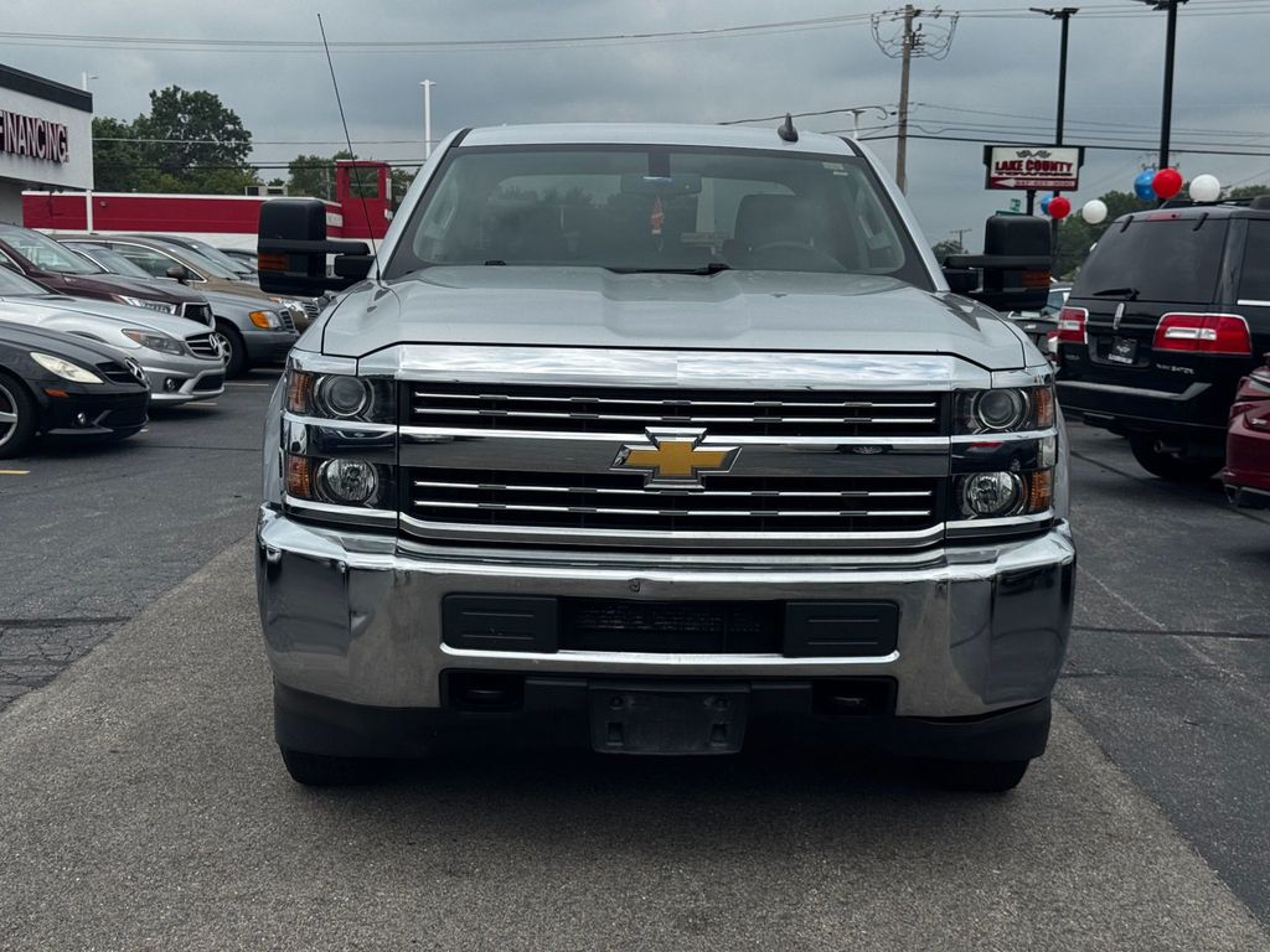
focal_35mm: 48
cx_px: 635
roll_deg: -0.5
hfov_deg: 39.7
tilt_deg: -7.1
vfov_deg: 30.3
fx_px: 1761
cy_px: 476
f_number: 1.78
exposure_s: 1/4608
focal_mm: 6.76
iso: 64
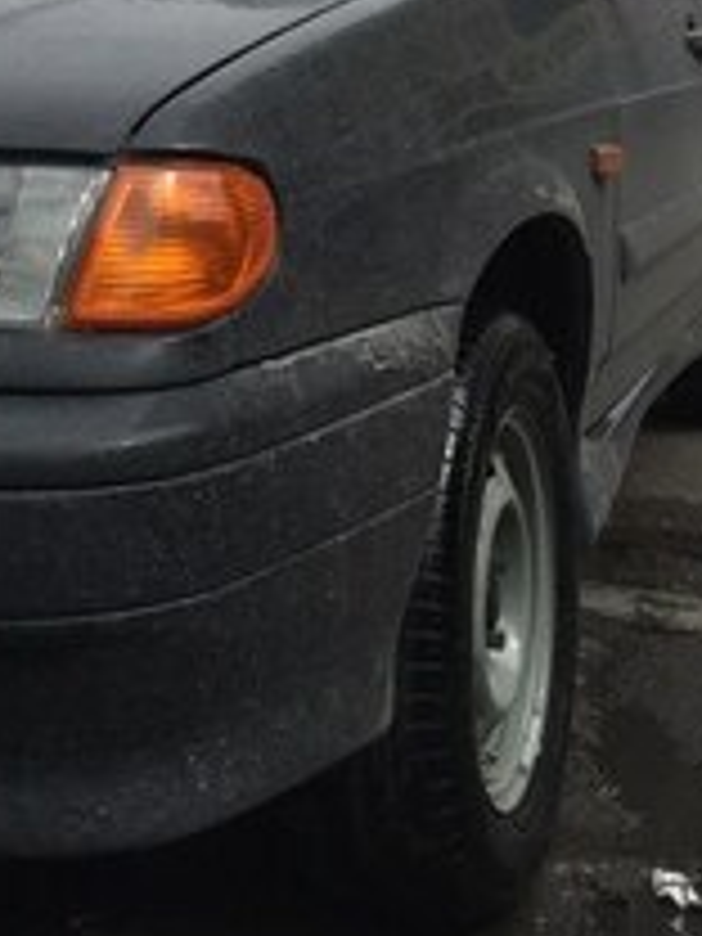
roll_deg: +0.9
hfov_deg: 21.0
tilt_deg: +3.5
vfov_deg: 26.2
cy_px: -68
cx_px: 126
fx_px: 1866
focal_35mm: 69
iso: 32
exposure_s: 1/2825
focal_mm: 4.15
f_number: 2.2
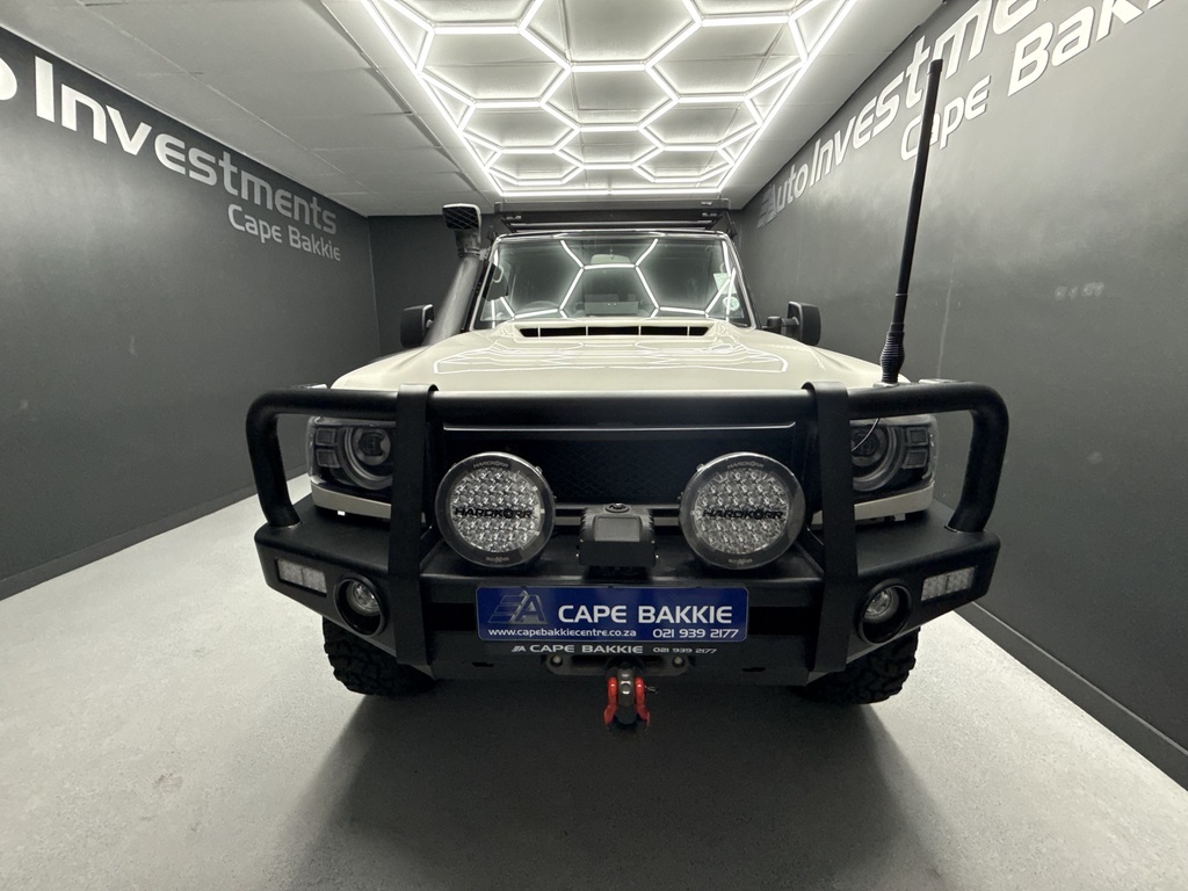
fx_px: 480
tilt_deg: -11.5
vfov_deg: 85.7
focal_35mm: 14
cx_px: 594
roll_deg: +0.5
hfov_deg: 102.1
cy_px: 446
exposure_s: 1/100
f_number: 2.2
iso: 320
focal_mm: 2.22
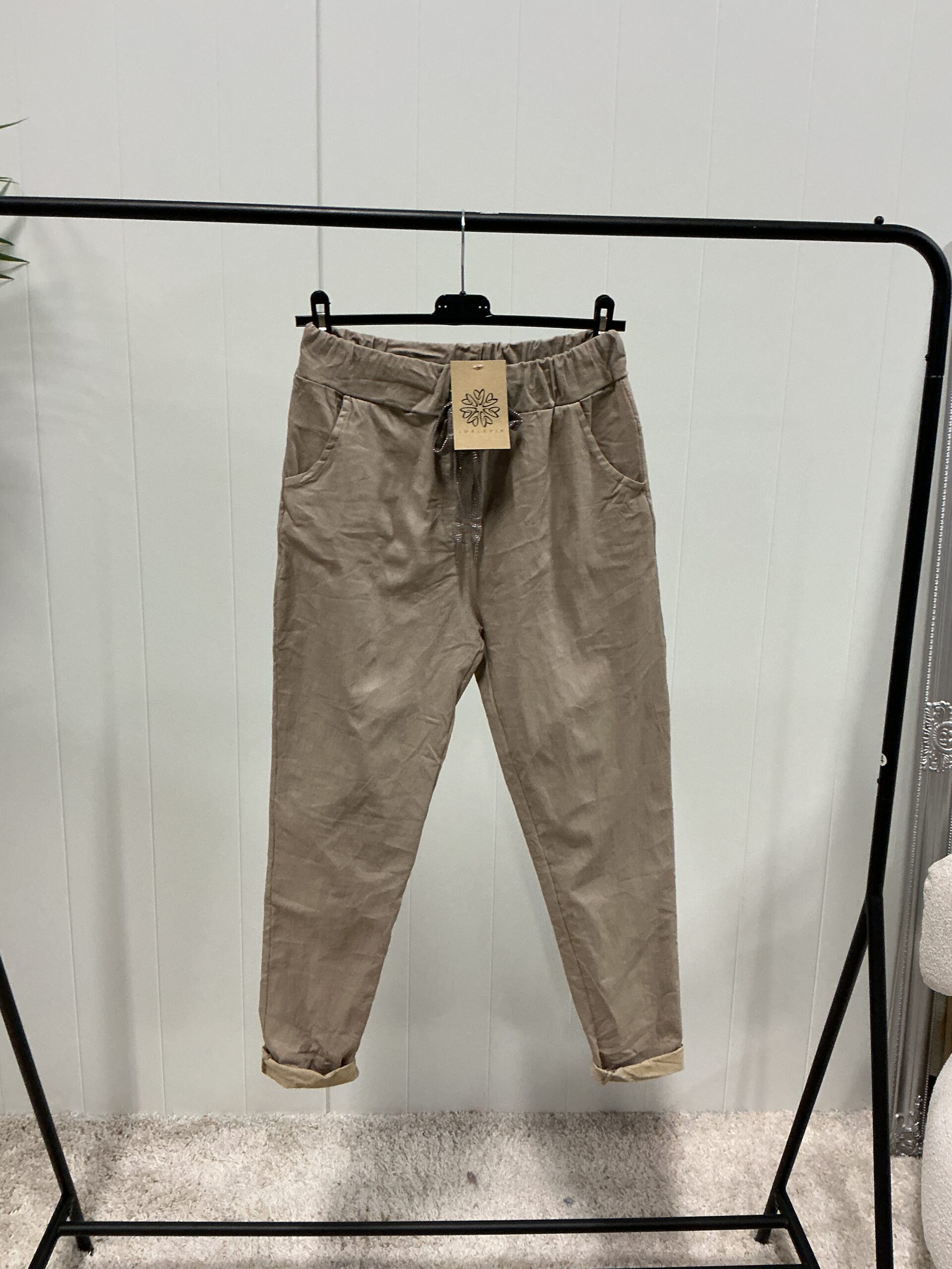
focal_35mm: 29
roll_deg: -1.2
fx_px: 1063
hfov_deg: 48.2
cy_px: 634
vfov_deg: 61.7
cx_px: 476
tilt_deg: -13.1
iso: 160
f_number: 1.8
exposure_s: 1/50
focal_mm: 3
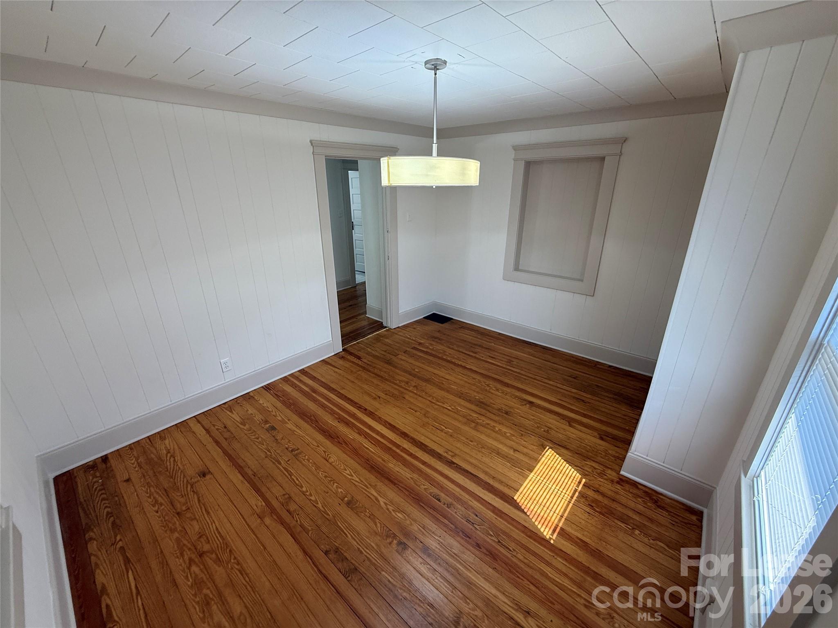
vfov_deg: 85.7
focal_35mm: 14
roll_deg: -1.2
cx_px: 419
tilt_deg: -20.2
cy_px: 314
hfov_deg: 102.1
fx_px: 339
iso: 125
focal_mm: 2.22
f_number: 2.2
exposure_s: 1/120
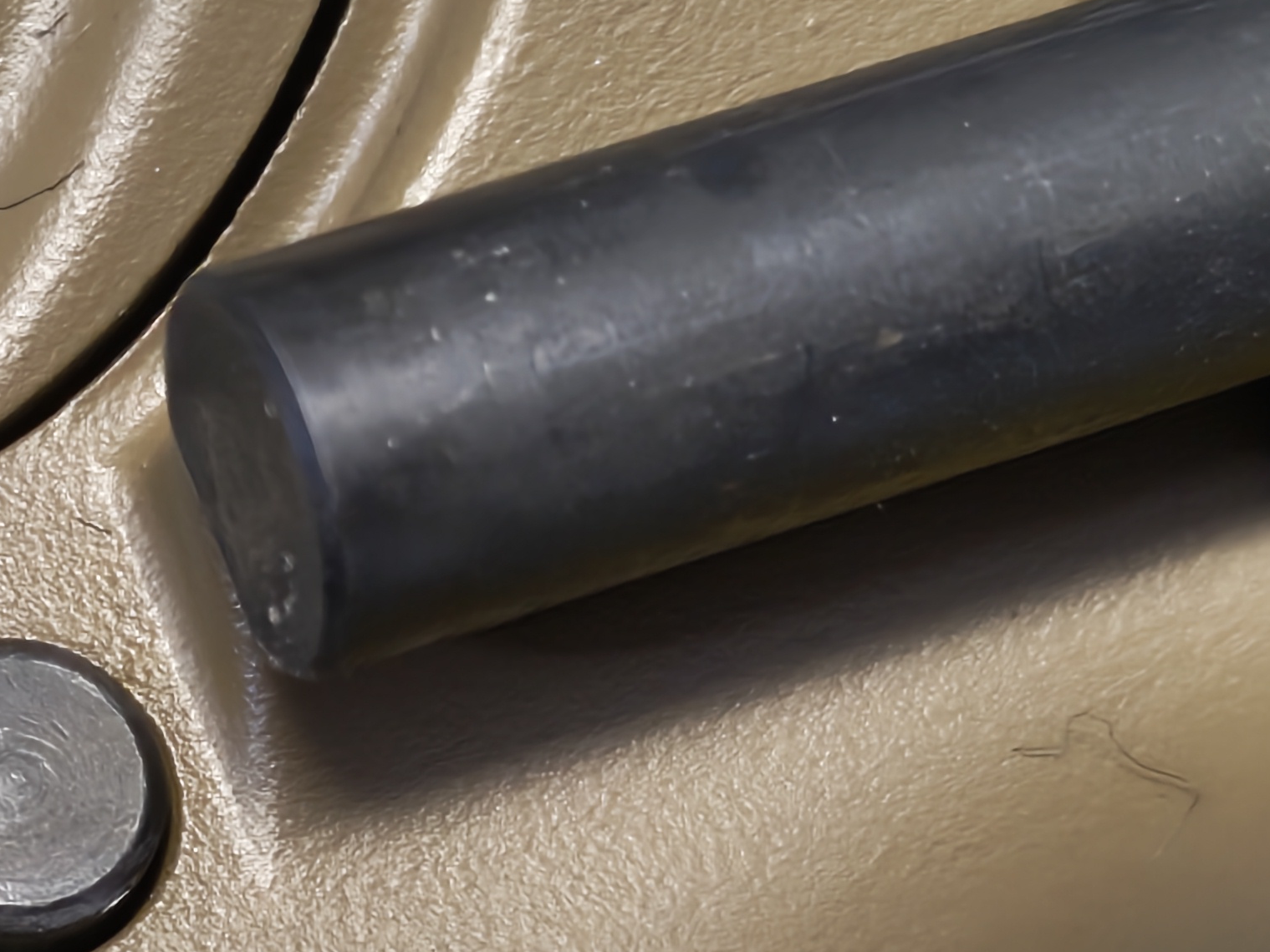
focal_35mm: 124
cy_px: 887
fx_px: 4550
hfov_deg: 15.5
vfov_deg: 11.9
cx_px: -125
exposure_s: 1/50
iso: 269
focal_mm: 5.59
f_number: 1.88
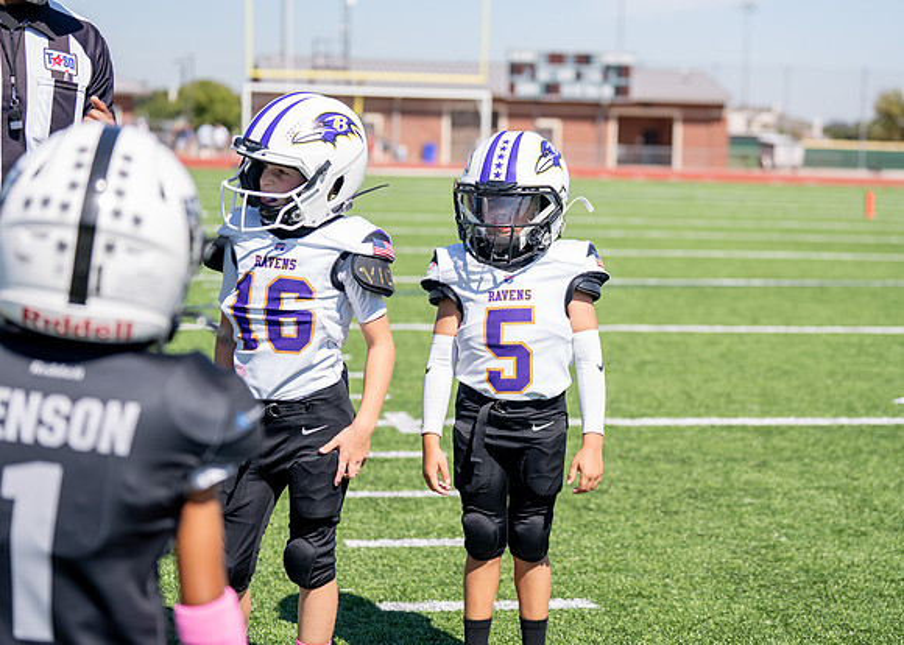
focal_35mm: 79
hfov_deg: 25.1
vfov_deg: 18.1
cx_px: 503
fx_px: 2027
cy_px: 303
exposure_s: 1/1600
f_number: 2.8
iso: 125
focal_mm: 70
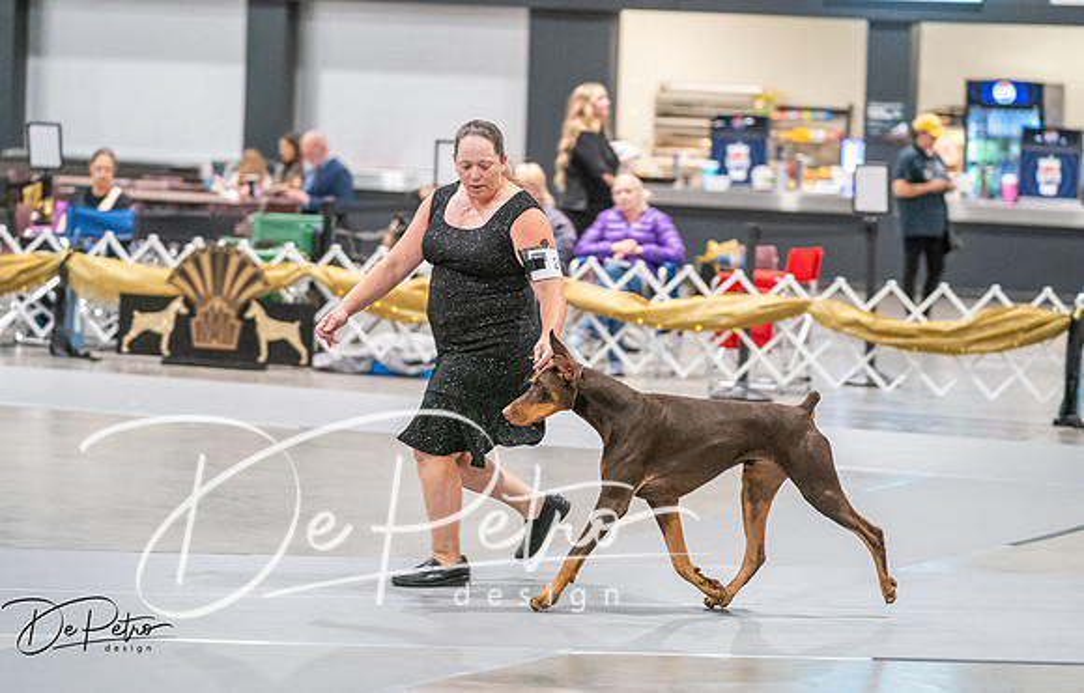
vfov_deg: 9.1
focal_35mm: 146
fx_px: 4348
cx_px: 565
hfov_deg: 14.2
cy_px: 259
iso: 6400
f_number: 2.8
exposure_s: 1/250
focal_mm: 120
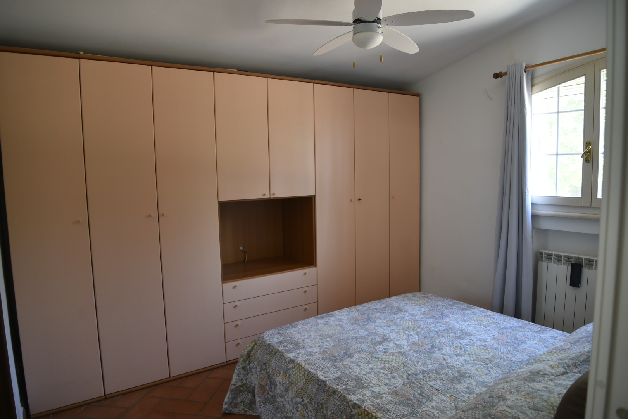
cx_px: 314
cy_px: 210
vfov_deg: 53.1
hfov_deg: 73.7
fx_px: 419
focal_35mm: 24
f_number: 3.5
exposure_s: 1/10
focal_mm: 24
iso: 100
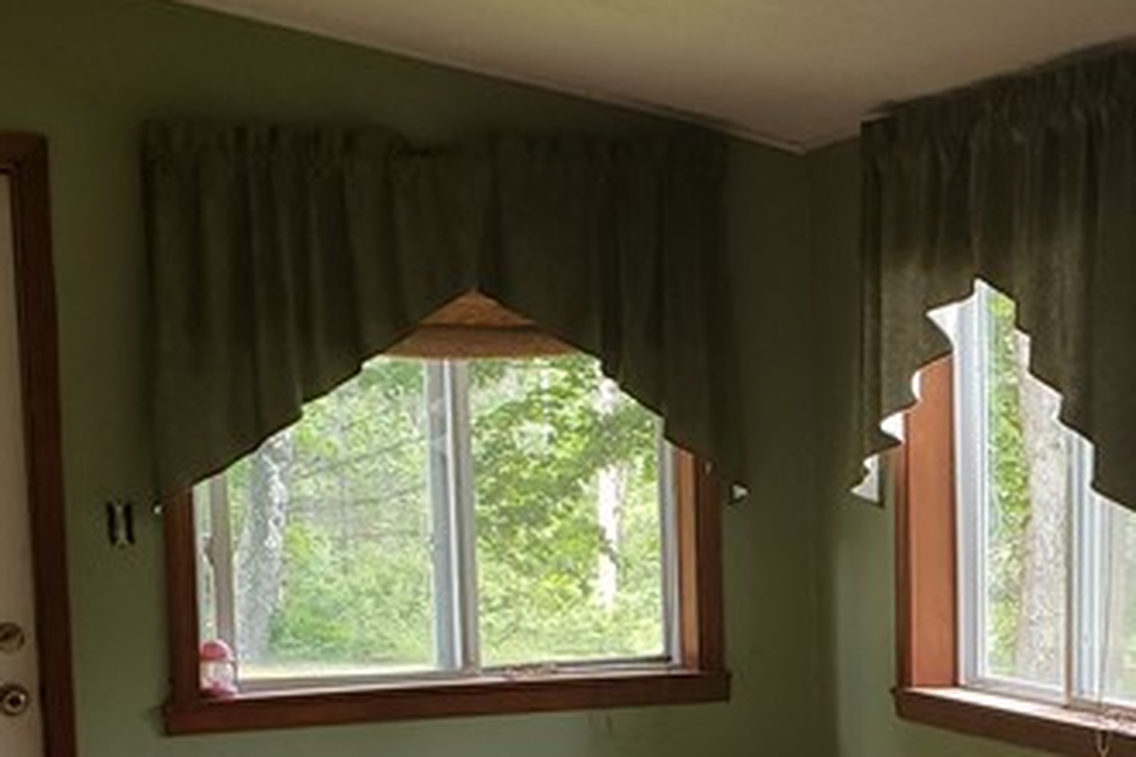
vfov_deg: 15.6
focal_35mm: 84
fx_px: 2650
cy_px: 926
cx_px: 1191
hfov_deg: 23.0
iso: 64
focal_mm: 4.3
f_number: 2.4
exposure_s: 1/60
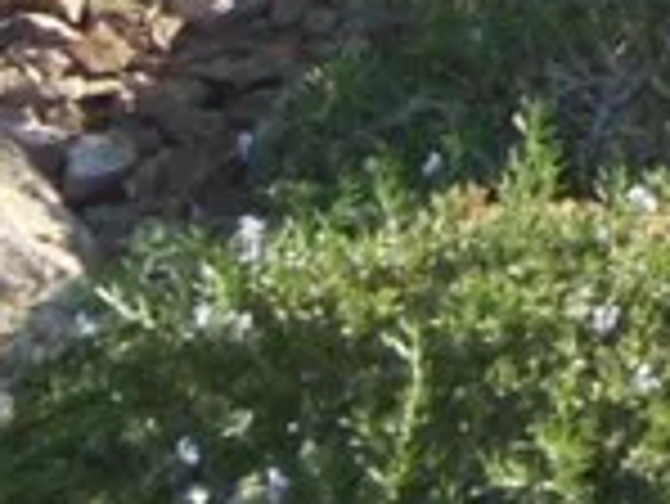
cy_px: -1094
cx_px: 1596
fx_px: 4397
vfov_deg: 6.0
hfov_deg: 8.1
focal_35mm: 227
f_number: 3.5
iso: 125
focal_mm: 6
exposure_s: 1/500
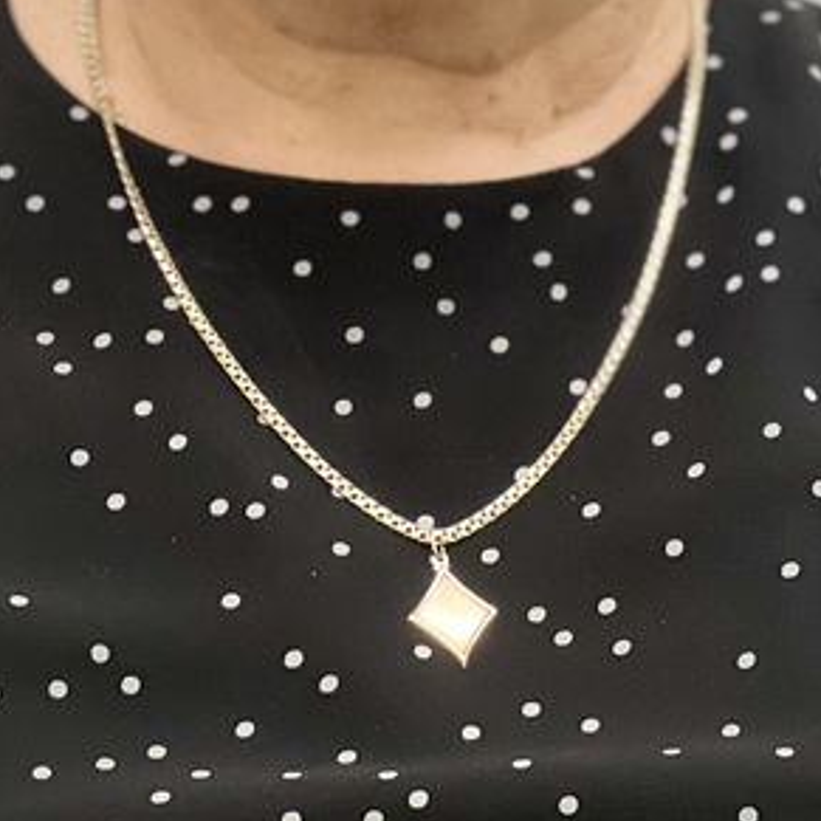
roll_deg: -0.7
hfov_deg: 9.4
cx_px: 409
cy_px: -189
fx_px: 5018
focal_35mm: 187
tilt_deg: -4.2
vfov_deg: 9.2
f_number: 2.8
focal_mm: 9
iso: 320
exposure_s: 1/33
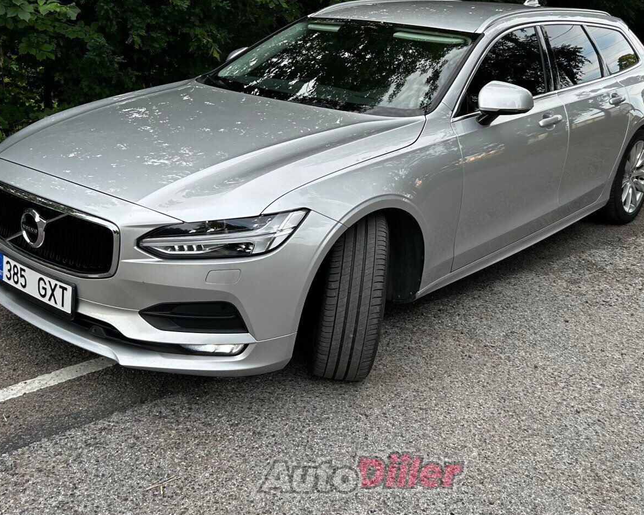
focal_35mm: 42
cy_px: 152
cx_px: 360
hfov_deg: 43.7
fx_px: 801
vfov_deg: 35.2
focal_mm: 5.7
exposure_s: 1/366
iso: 50
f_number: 1.5
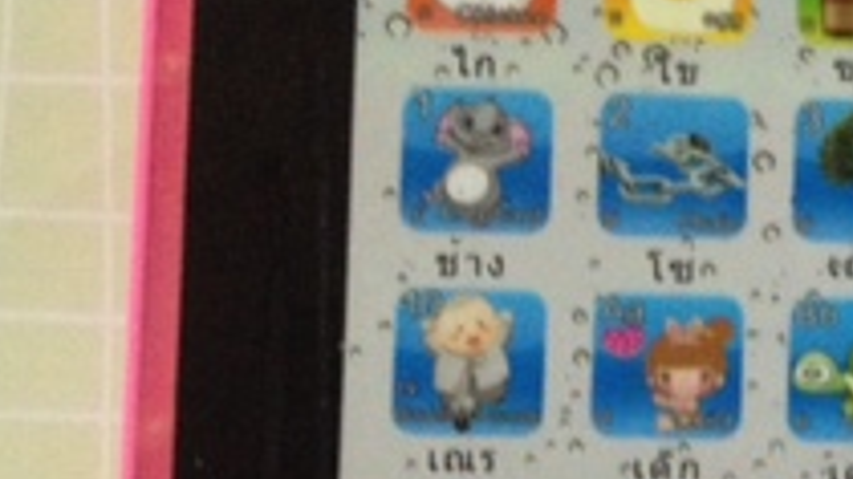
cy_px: 487
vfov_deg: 10.3
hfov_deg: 17.1
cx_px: 1198
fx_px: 2623
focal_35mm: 116
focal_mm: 4.28
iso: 400
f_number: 2.4
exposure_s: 1/15
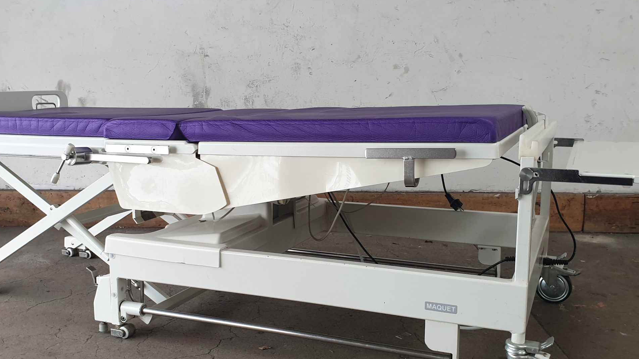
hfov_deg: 52.7
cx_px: 295
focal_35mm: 38
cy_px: 204
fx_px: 644
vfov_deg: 31.1
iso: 125
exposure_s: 1/50
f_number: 2.4
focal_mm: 4.3
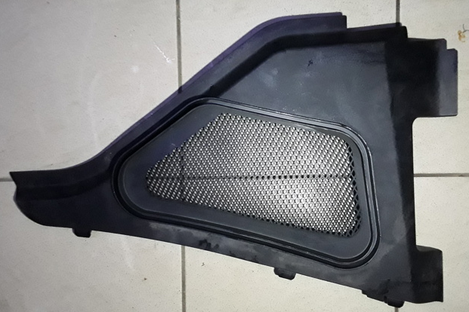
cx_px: 232
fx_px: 391
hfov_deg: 61.9
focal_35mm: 30
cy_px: 162
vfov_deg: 43.6
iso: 400
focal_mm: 2.91
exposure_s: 1/20
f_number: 1.9
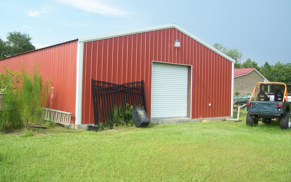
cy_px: 74
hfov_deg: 50.4
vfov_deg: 32.7
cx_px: 144
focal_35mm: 39
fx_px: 309
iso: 80
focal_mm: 6
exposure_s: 1/404
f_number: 2.7
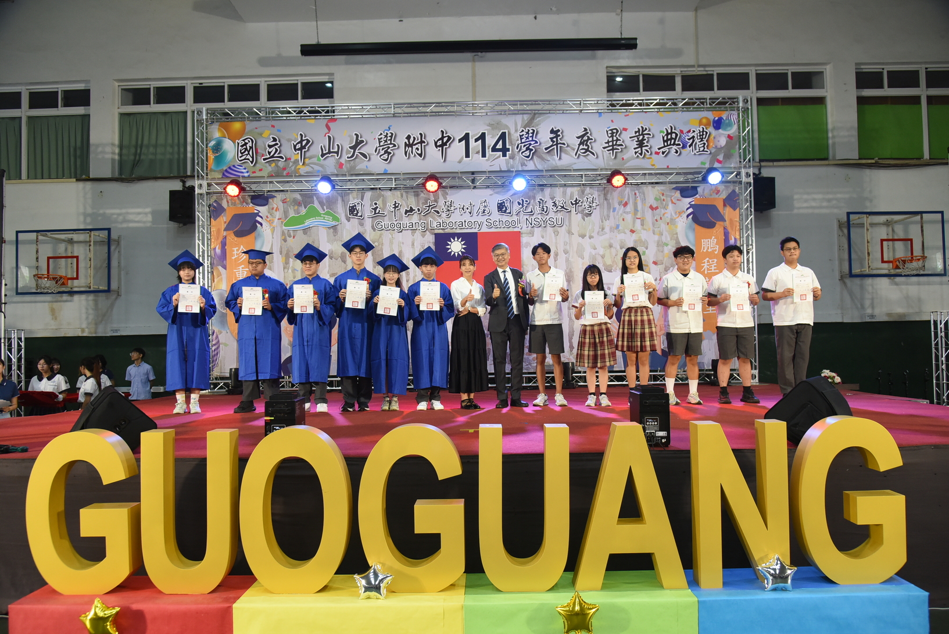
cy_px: 317
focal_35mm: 24
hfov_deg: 73.7
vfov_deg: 53.2
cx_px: 474
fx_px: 633
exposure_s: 1/100
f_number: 5.6
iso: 1600
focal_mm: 24
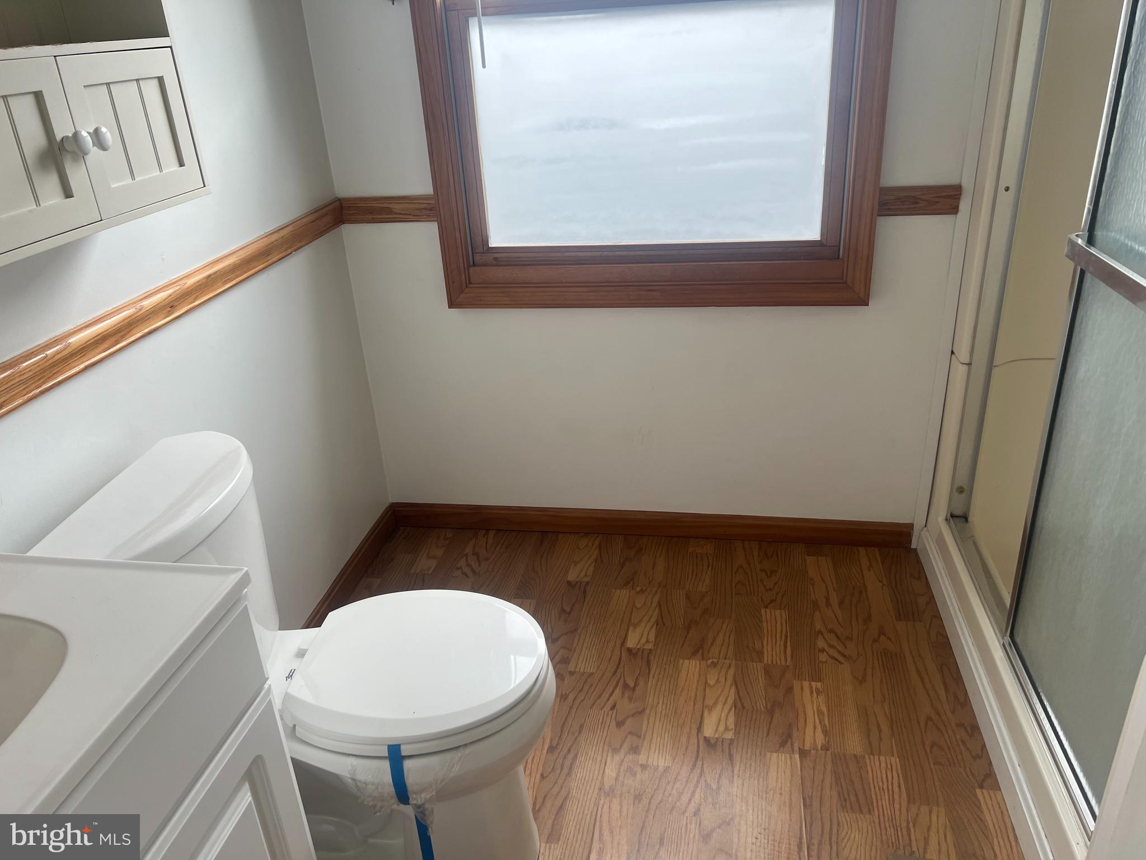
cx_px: 573
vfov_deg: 53.1
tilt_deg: -25.6
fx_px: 861
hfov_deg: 67.3
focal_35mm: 26
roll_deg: +3.2
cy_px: 430
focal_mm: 5.7
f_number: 1.5
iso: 50
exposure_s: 1/152
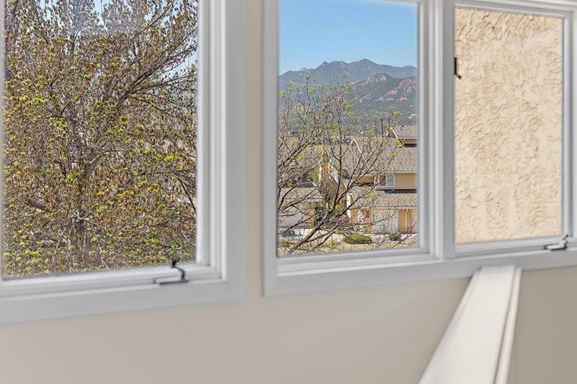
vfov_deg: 25.0
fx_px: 865
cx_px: 359
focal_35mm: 54
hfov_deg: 36.7
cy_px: 143
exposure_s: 1/60
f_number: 2.8
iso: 100
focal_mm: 40
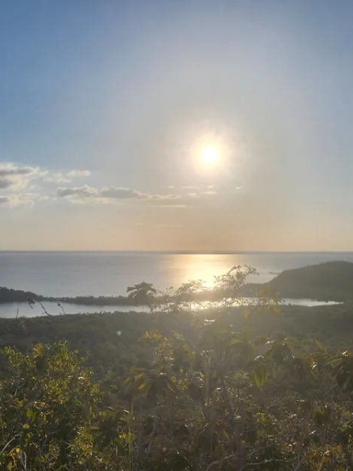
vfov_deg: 52.6
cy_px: 243
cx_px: 169
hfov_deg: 40.7
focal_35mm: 35
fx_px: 476
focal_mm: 5.4
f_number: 1.8
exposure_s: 1/7977
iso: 20
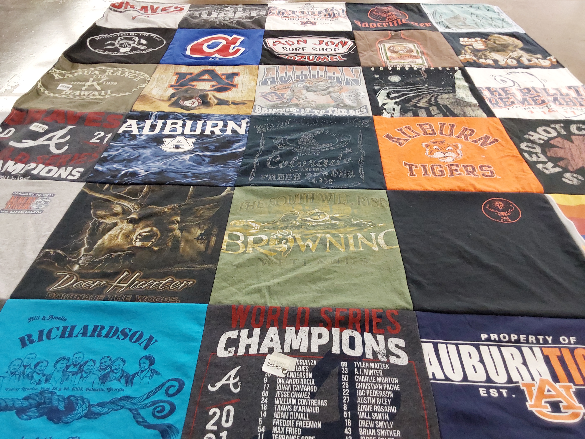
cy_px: 220
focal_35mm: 28
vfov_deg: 49.7
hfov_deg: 63.4
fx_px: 473
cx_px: 292
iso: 200
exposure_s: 1/60
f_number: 1.9
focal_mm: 2.91
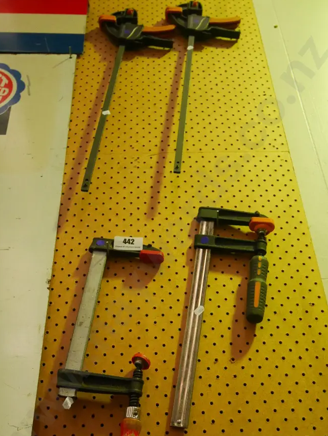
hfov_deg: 37.8
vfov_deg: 48.8
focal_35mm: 38
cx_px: 165
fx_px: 479
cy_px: 251
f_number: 4
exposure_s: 1/500
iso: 3200
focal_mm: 16
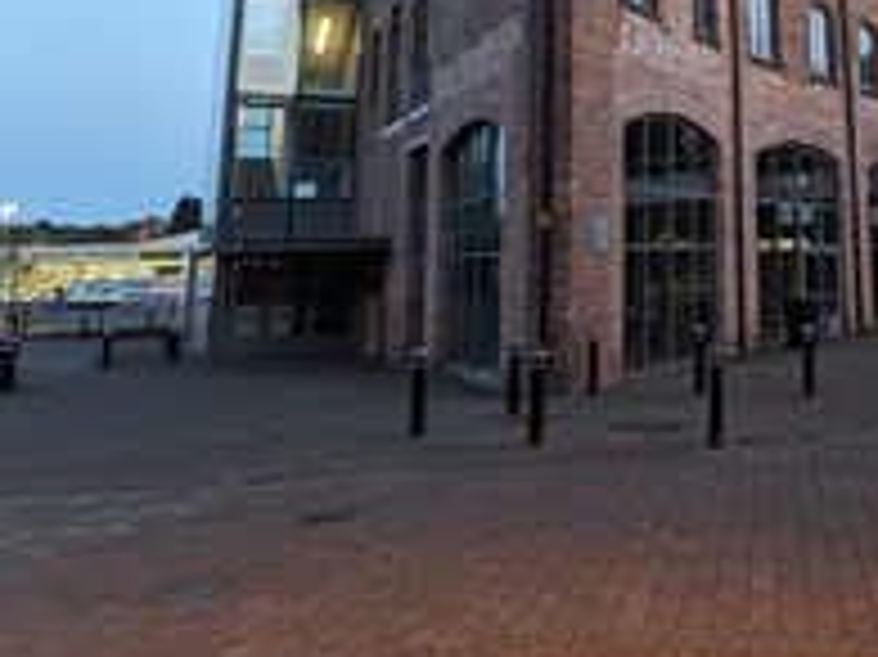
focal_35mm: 41
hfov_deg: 41.2
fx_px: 1039
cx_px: 833
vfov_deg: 32.8
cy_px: 34
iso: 261
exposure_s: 1/50
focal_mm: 2.35
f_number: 2.2
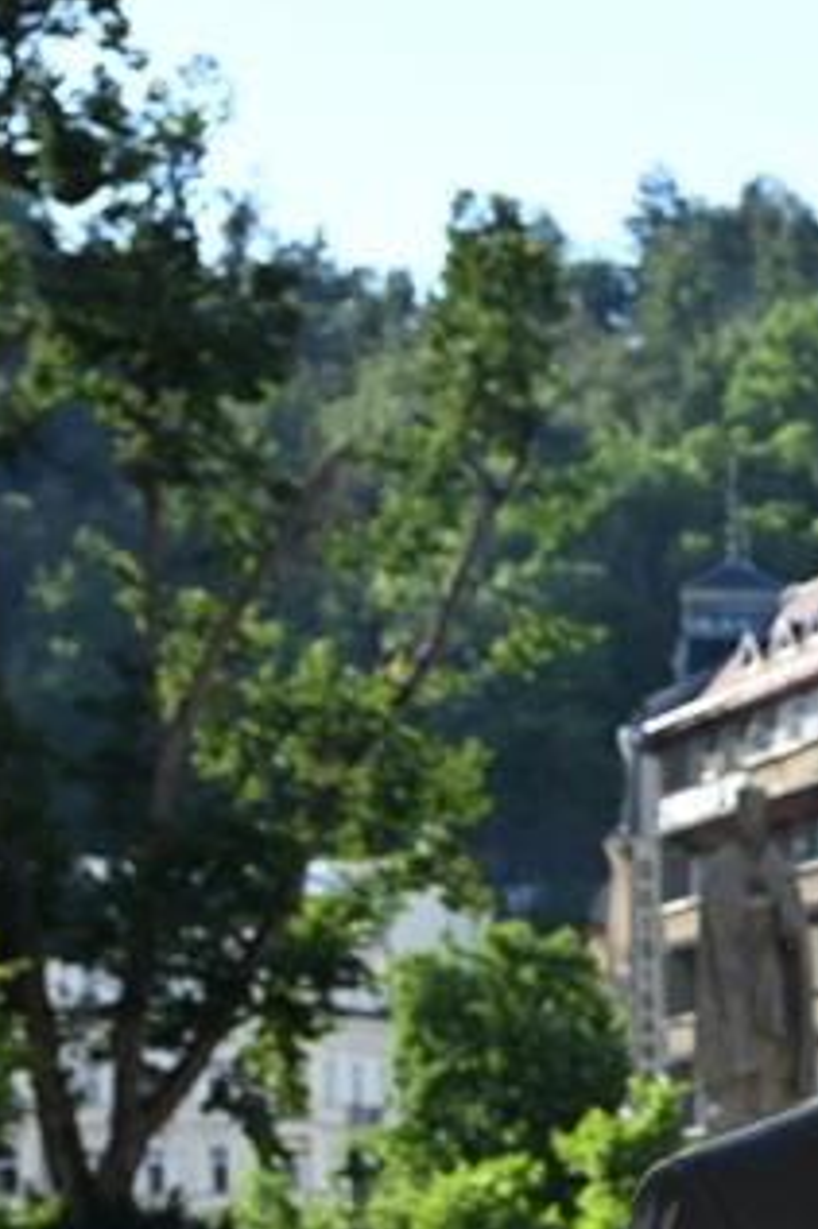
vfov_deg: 15.0
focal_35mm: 124
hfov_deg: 10.7
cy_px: 1999
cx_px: 1163
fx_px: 4231
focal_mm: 38
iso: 250
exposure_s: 1/500
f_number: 5
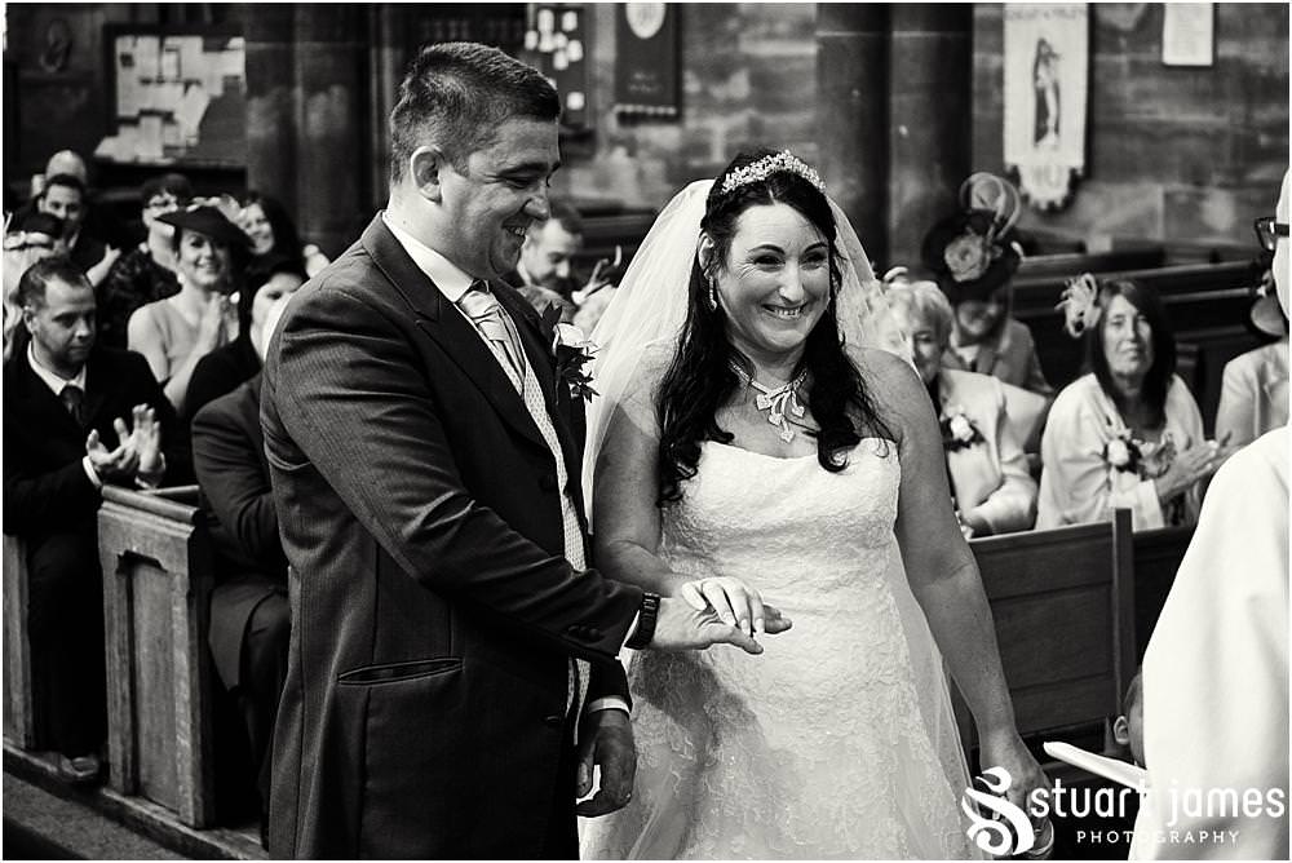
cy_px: 432
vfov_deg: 18.2
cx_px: 646
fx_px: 2693
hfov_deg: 27.0
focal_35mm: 75
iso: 2000
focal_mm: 50
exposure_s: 1/80
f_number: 2.8
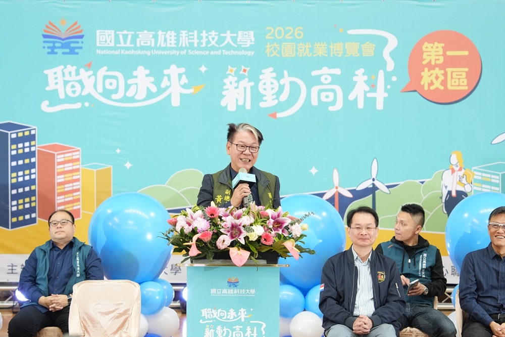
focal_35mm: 94
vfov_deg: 14.5
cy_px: 168
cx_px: 252
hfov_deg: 21.7
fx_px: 1318
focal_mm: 63
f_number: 2.8
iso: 800
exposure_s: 1/200
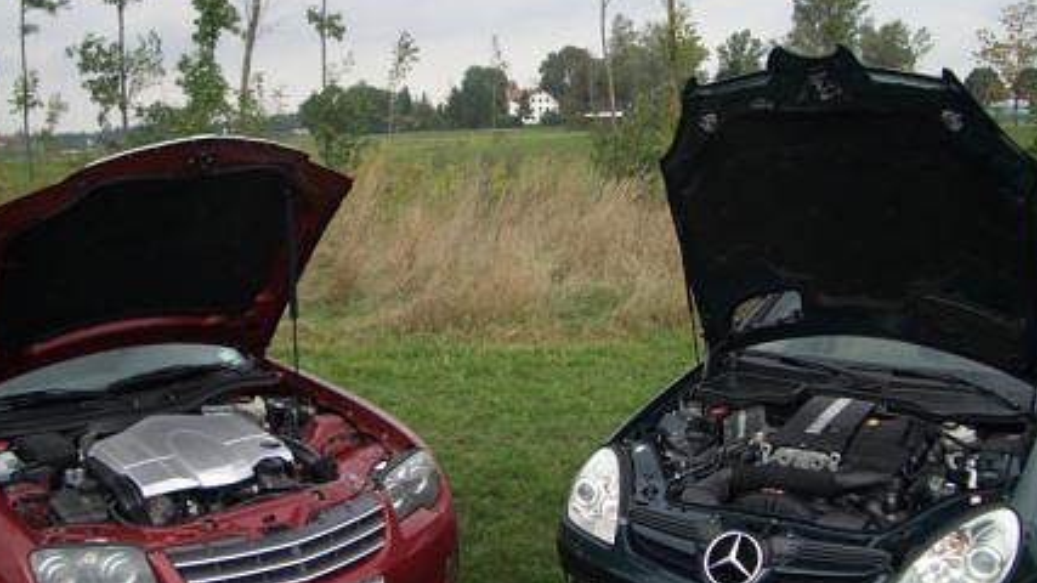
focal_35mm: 40
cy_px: 299
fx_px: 1100
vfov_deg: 29.7
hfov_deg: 50.5
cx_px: 512
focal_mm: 5.8
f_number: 2.6
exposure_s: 1/320
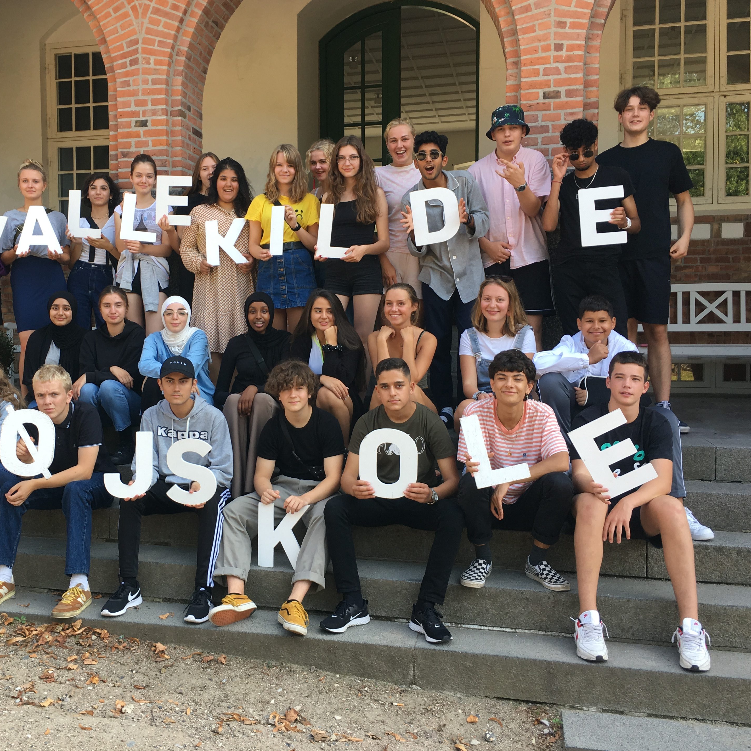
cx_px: 274
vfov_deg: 46.0
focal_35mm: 36
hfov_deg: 45.6
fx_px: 884
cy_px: 362
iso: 25
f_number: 2.2
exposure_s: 1/172
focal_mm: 4.15
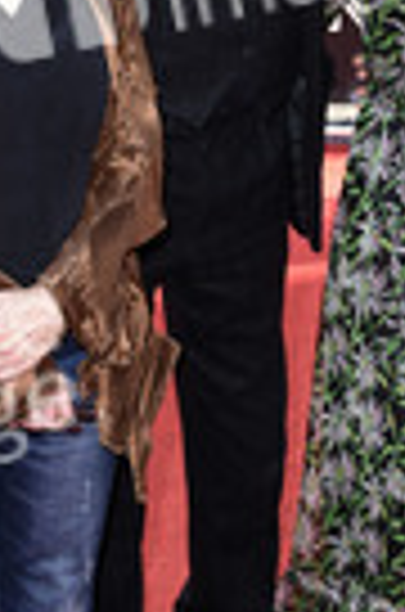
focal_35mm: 106
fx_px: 1798
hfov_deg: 12.8
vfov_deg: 19.2
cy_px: 180
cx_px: 338
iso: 160
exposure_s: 1/125
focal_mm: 24
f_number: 6.3
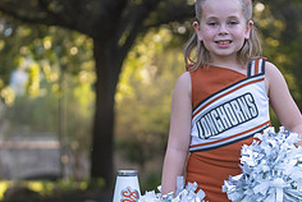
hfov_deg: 11.9
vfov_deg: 8.0
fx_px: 1445
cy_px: 163
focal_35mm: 172
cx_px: 233
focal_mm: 70
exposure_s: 1/320
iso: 200
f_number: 2.8
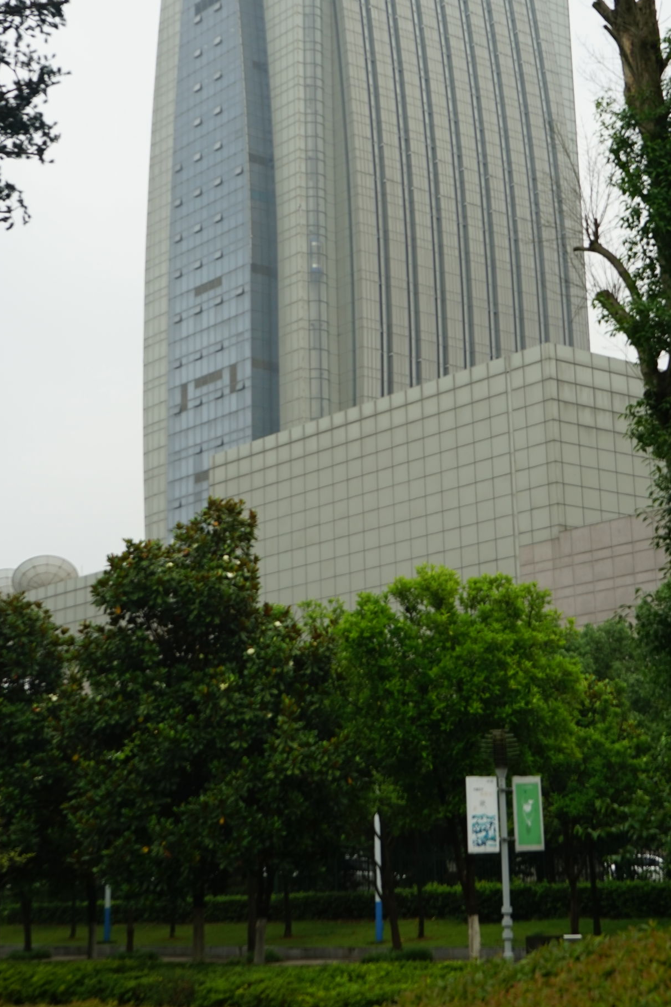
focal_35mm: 62
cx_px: 386
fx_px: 1733
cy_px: 345
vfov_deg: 32.1
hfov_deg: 21.9
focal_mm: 39
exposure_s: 1/80
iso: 100
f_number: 6.3
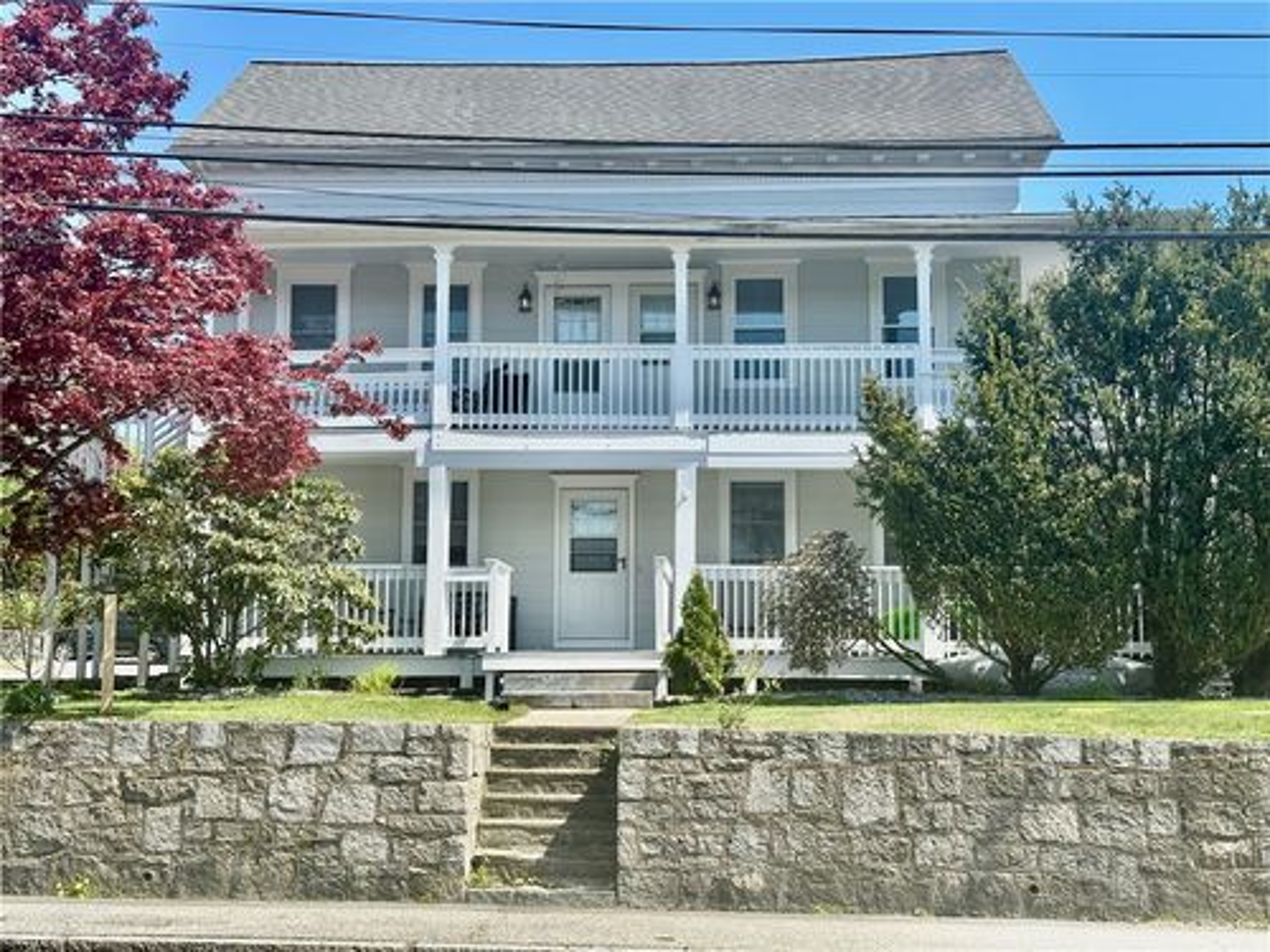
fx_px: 1761
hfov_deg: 39.7
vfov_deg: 30.3
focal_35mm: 48
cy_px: 476
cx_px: 635
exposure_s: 1/2160
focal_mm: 6.86
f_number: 1.78
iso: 64
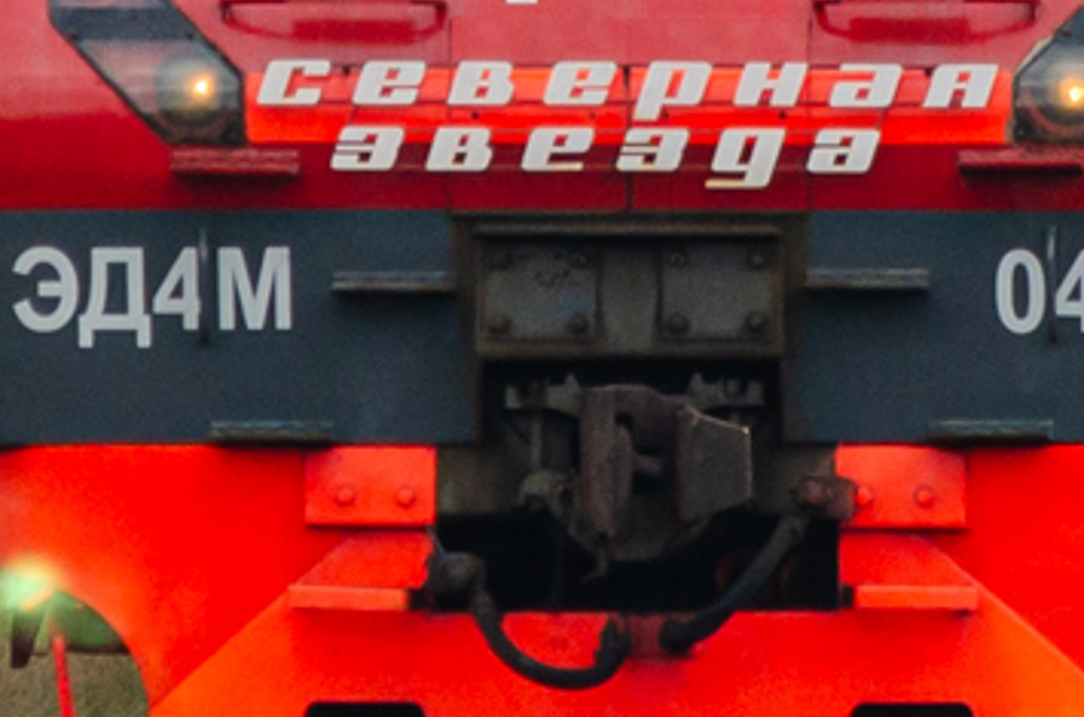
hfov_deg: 2.2
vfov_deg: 1.4
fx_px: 28572
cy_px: -186
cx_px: 1194
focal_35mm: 951
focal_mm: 150
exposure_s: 1/250
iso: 360
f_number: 6.3
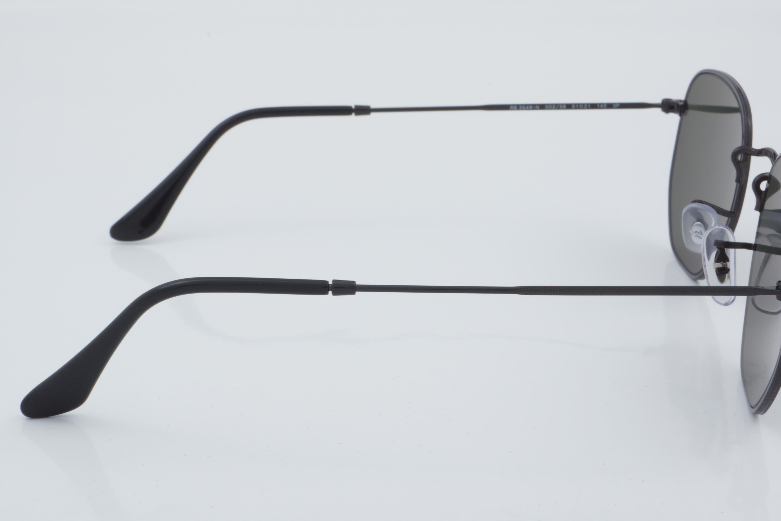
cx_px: 415
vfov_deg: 16.7
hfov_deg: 24.8
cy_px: 253
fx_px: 1779
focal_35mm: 82
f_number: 32
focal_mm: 50
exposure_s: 1/4
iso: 100
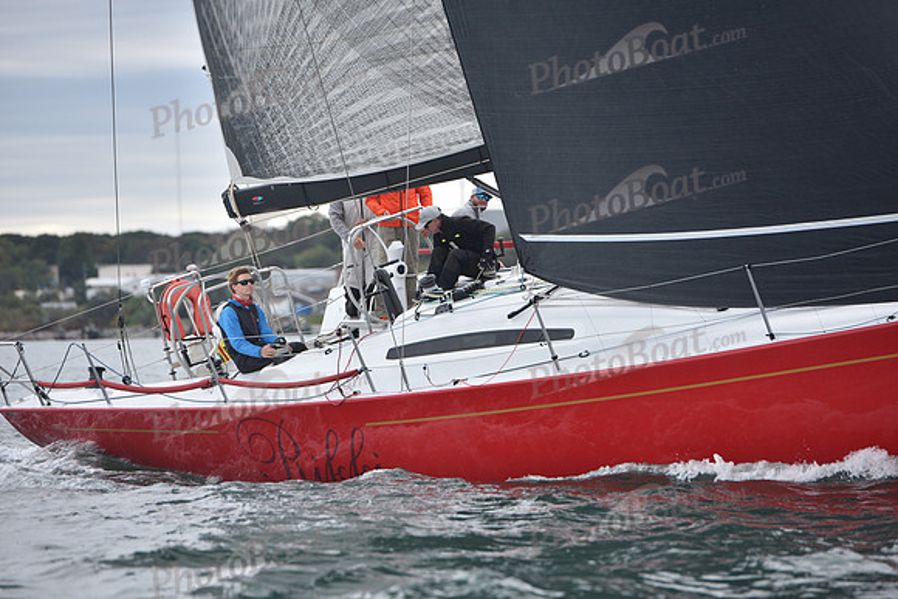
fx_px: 4990
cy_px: 300
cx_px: 449
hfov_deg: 10.3
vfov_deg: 6.9
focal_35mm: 200
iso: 400
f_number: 4
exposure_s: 1/1000
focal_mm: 200
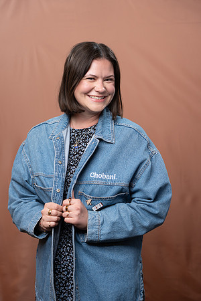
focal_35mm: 70
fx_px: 586
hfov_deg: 19.5
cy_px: 150
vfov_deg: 28.8
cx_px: 100
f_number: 4
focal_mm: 70
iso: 320
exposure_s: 1/160
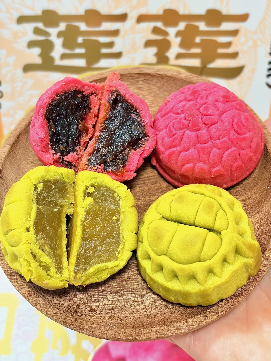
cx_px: 136
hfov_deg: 28.0
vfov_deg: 36.8
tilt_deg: -57.9
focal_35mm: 52
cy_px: 180
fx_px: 543
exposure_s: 1/33
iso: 160
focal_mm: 5.96
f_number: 1.6
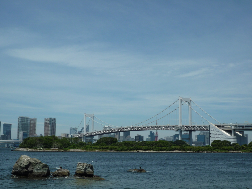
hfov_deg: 34.3
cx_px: 126
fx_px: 408
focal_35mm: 56
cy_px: 94
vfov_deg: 26.1
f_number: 5.6
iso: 100
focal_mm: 9.9
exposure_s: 1/640
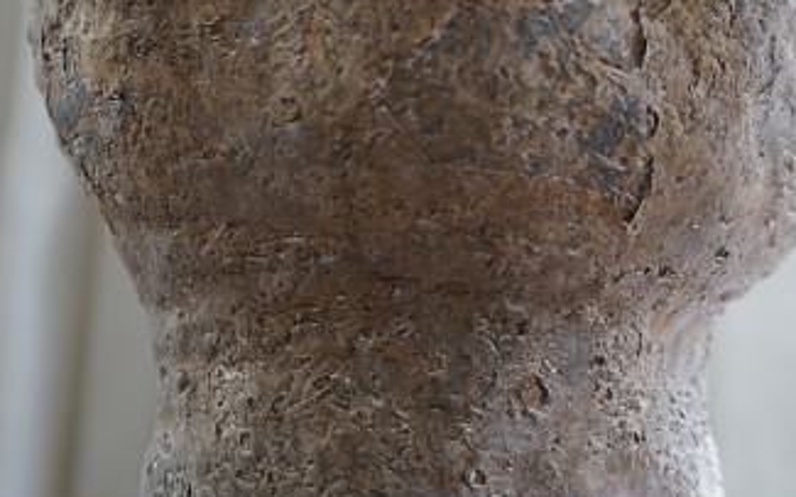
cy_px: 127
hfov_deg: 32.0
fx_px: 1388
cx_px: 392
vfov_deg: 20.2
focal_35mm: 64
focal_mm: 34
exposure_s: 1/60
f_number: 4
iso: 640
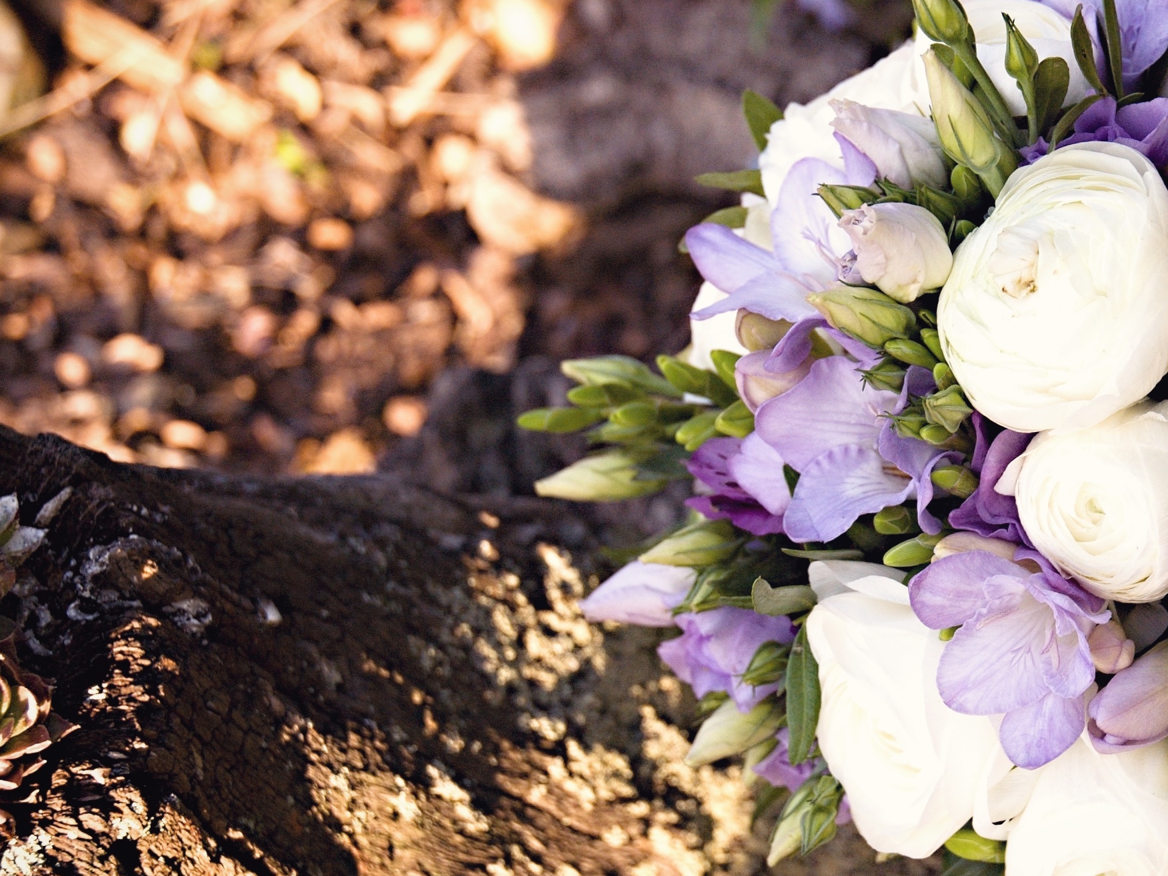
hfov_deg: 20.7
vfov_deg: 15.7
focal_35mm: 94
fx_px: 3172
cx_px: 917
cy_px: 410
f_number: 4.5
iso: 200
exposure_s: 1/160
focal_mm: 38
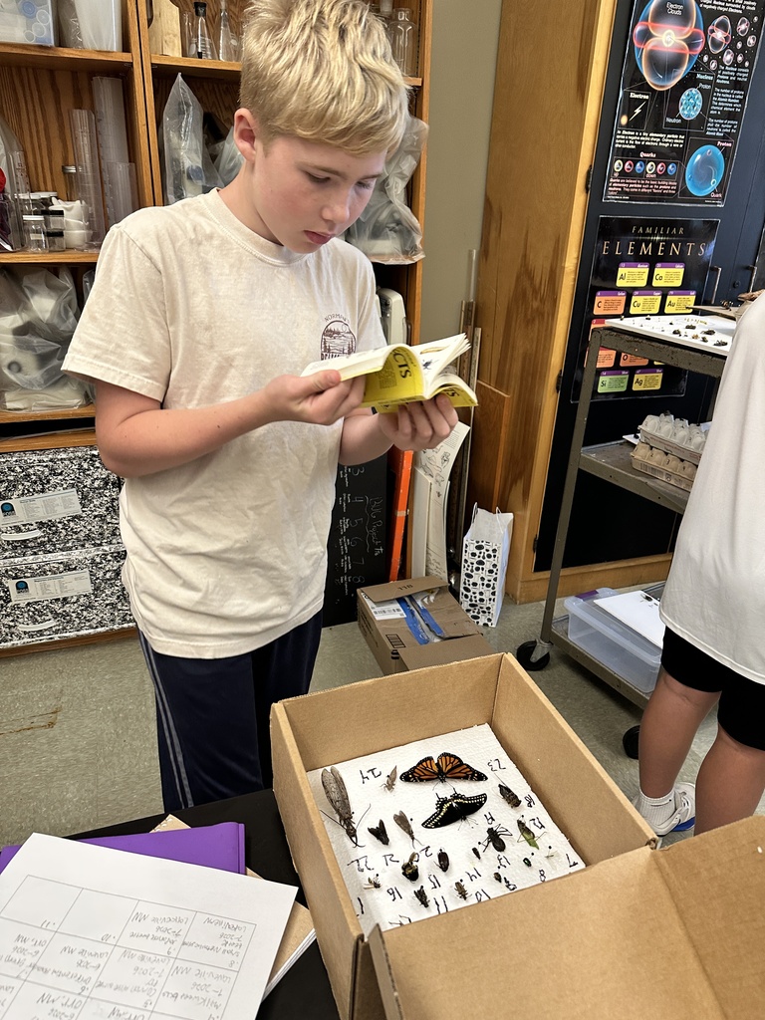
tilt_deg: -24.6
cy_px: 510
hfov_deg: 56.8
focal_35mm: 24
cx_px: 382
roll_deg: -1.9
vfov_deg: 71.6
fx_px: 707
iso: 200
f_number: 1.78
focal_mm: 6.86
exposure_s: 1/60
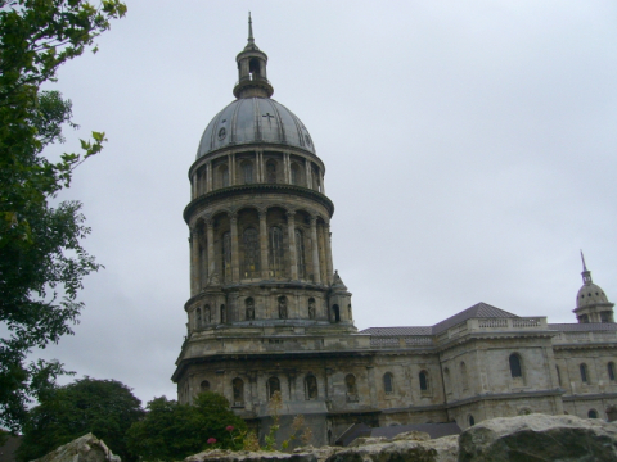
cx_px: 308
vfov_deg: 40.7
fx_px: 624
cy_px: 231
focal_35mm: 35
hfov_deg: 52.6
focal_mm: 5.8
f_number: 5.6
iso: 80
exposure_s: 1/400
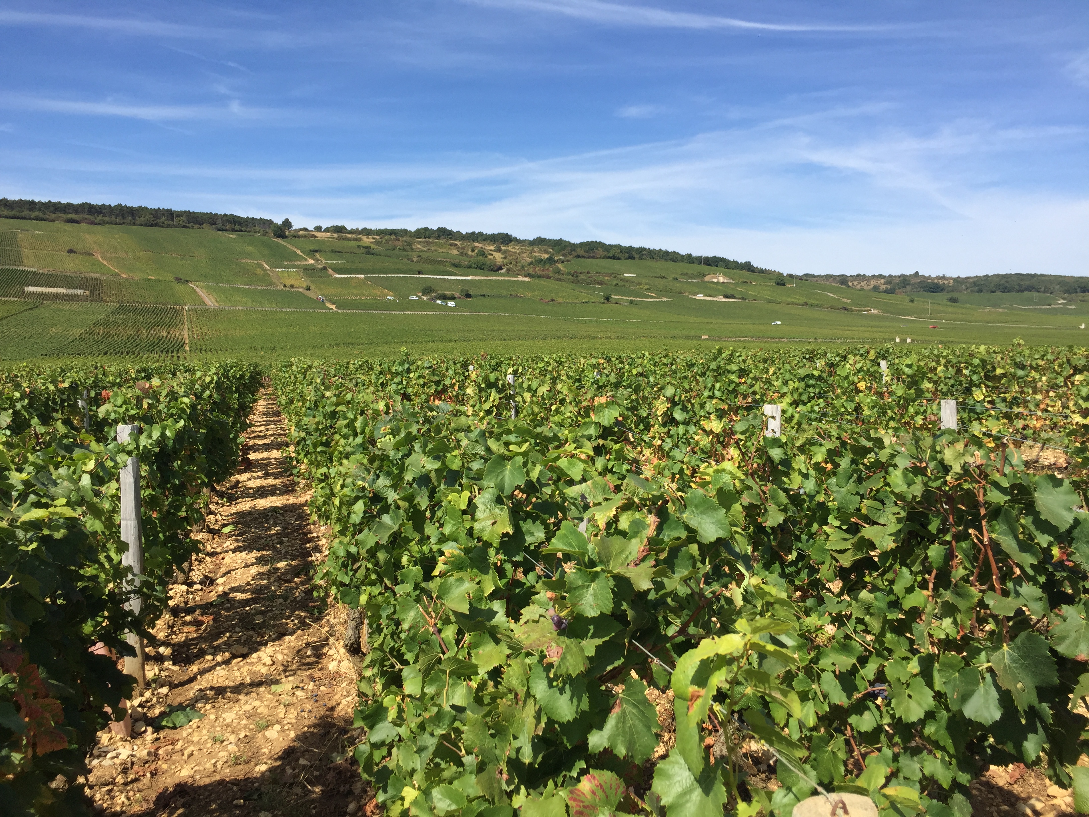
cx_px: 544
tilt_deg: -4.5
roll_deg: -0.5
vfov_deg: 48.2
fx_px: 912
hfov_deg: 61.7
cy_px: 408
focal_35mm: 29
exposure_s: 1/1883
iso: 32
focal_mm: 4.15
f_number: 2.2
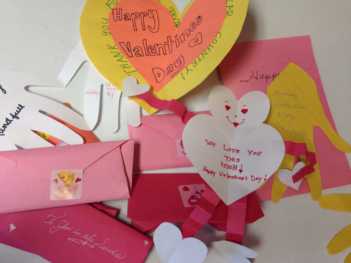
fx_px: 335
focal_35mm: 33
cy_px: 132
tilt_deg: -70.8
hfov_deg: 55.4
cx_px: 176
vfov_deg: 42.9
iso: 50
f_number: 2.4
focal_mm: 4.12
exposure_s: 1/30
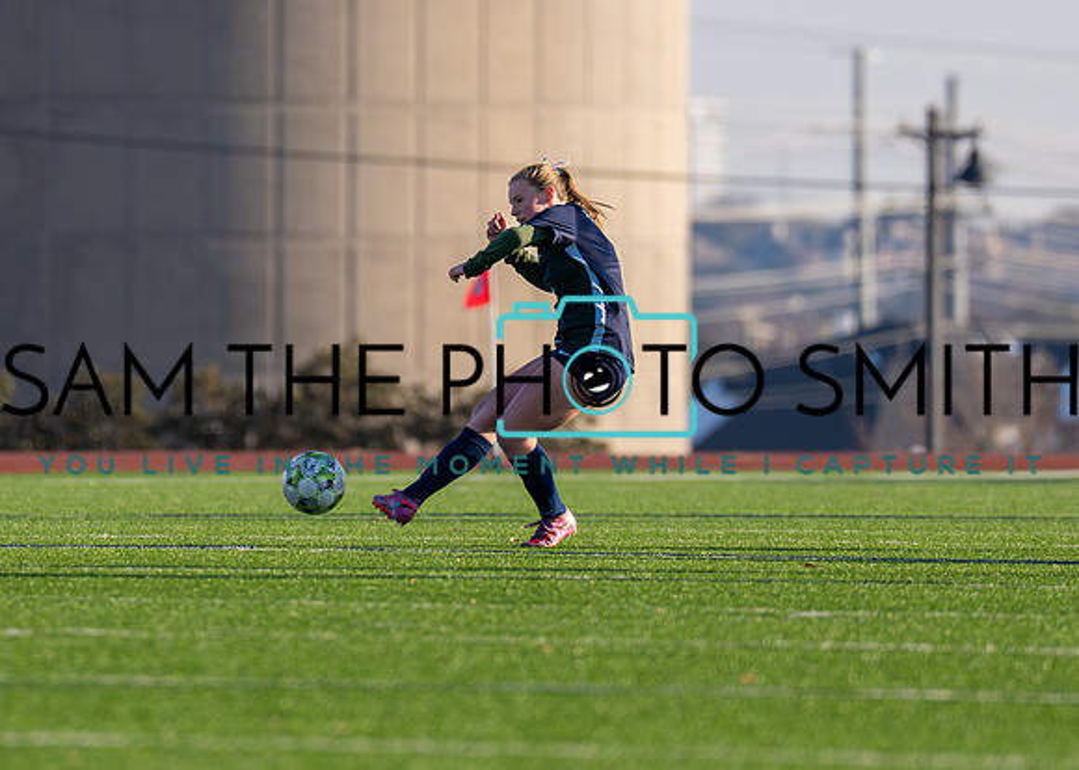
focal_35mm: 542
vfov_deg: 2.7
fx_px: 16616
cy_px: 223
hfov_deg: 3.7
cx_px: 507
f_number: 2.8
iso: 200
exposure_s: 1/2000
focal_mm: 200
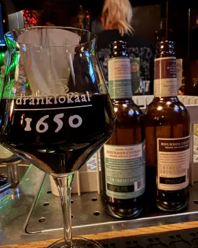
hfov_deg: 54.9
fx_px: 190
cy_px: 123
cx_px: 100
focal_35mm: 26
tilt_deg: -6.6
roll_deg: +0.9
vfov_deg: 66.0
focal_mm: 2.22
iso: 500
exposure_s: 1/6
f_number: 2.2
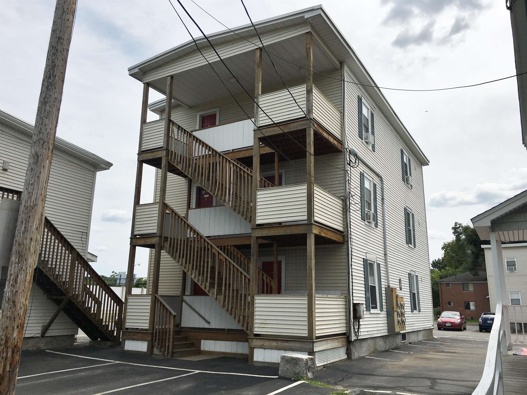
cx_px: 264
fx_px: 442
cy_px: 198
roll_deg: -0.4
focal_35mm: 29
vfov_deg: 48.2
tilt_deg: +11.1
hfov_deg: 61.7
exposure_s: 1/3205
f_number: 2.2
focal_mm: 4.15
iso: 25
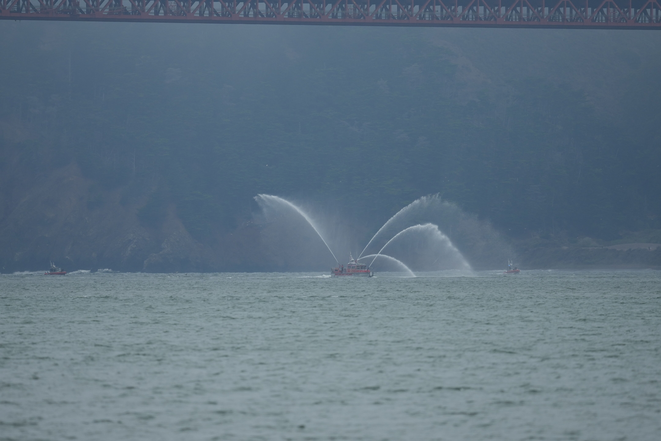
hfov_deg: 3.4
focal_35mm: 600
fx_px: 11016
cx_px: 330
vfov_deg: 2.3
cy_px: 220
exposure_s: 1/1250
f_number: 4.5
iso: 320
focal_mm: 400
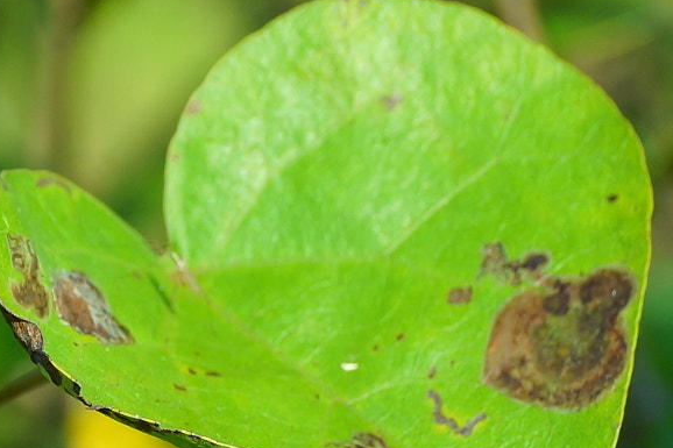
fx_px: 14894
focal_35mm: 797
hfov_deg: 2.6
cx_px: -240
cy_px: 669
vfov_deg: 1.7
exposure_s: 1/500
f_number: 6.3
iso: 400
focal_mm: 150
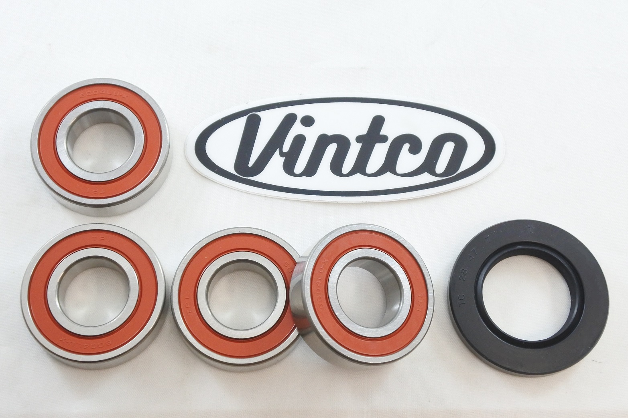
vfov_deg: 28.6
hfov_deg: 41.9
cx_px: 314
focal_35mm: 47
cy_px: 209
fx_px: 820
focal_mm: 17.6
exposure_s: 1/125
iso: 800
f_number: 4.5
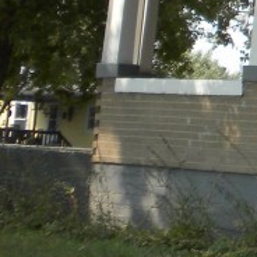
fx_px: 1529
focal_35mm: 182
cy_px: -88
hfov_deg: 8.6
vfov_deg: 9.4
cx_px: 658
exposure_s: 1/388
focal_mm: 6.6
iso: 64
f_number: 3.5
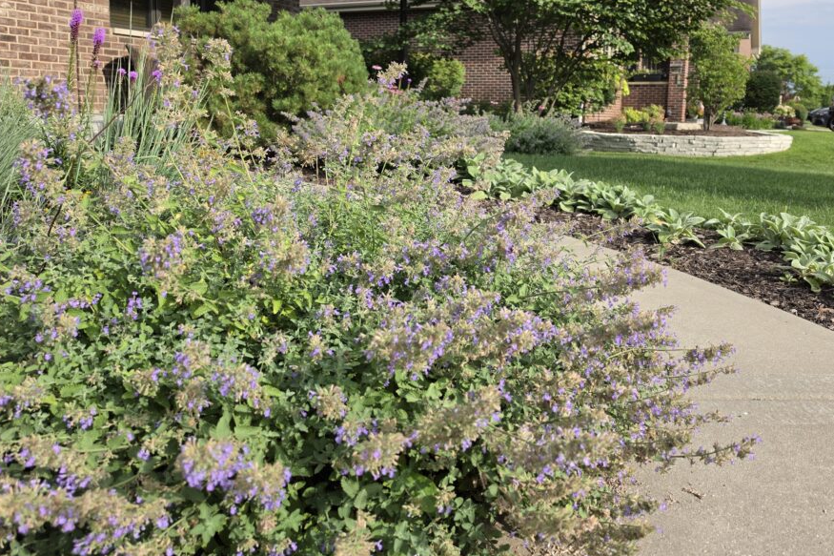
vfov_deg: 45.8
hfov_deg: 65.3
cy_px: 197
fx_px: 649
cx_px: 459
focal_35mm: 28
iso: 64
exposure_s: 1/4432
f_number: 1.4
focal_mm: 6.5
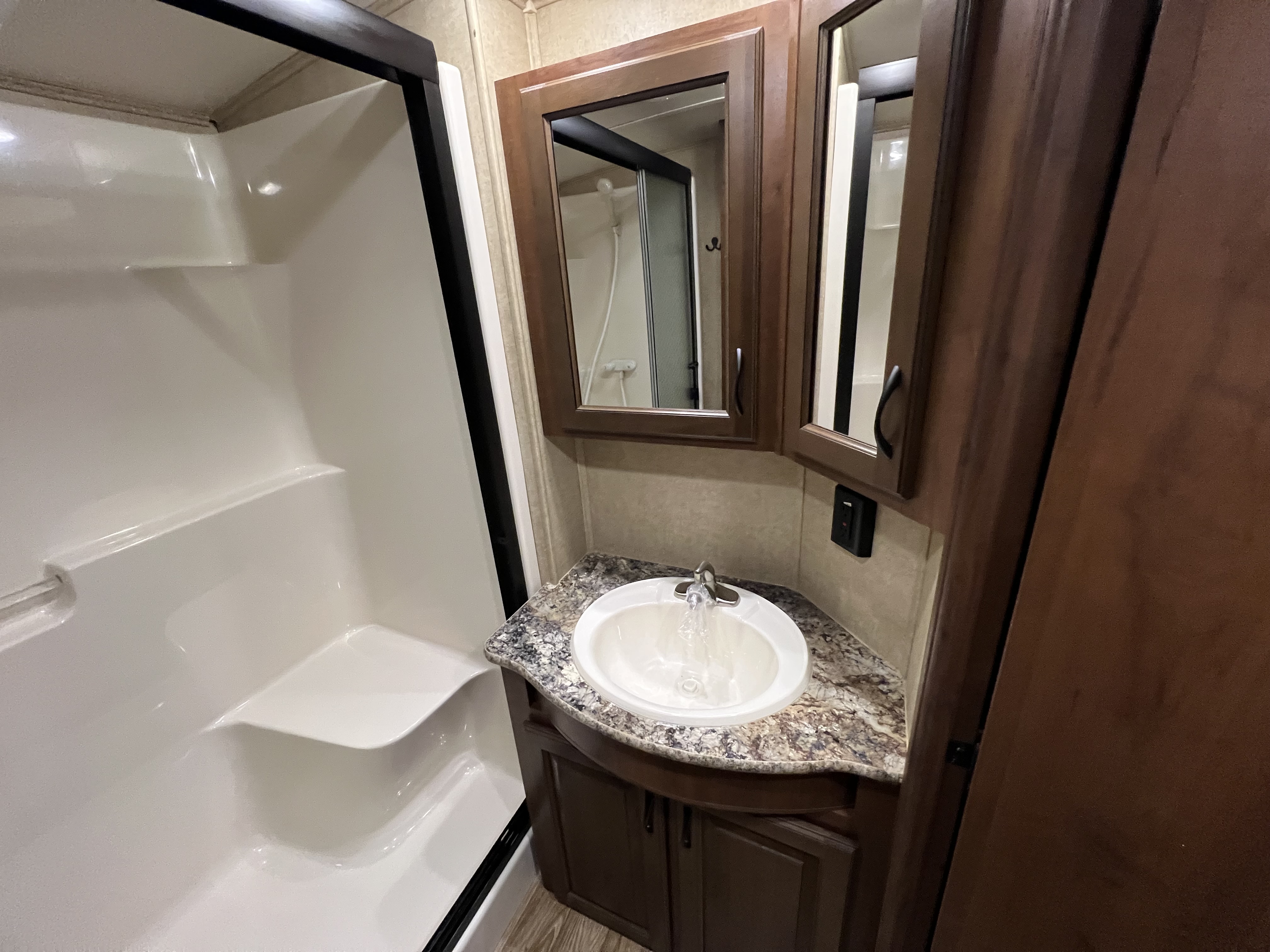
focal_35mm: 13
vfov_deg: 89.9
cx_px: 635
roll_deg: +3.8
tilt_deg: -21.9
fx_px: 477
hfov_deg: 106.2
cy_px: 476
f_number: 1.8
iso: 640
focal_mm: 1.57
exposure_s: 1/60
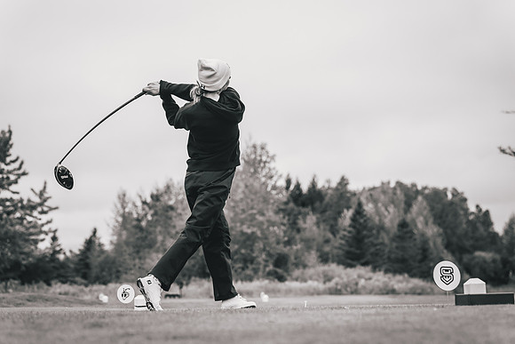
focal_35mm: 88
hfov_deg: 23.1
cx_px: 258
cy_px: 172
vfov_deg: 15.5
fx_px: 1259
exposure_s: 1/3200
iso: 800
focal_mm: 88
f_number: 3.5
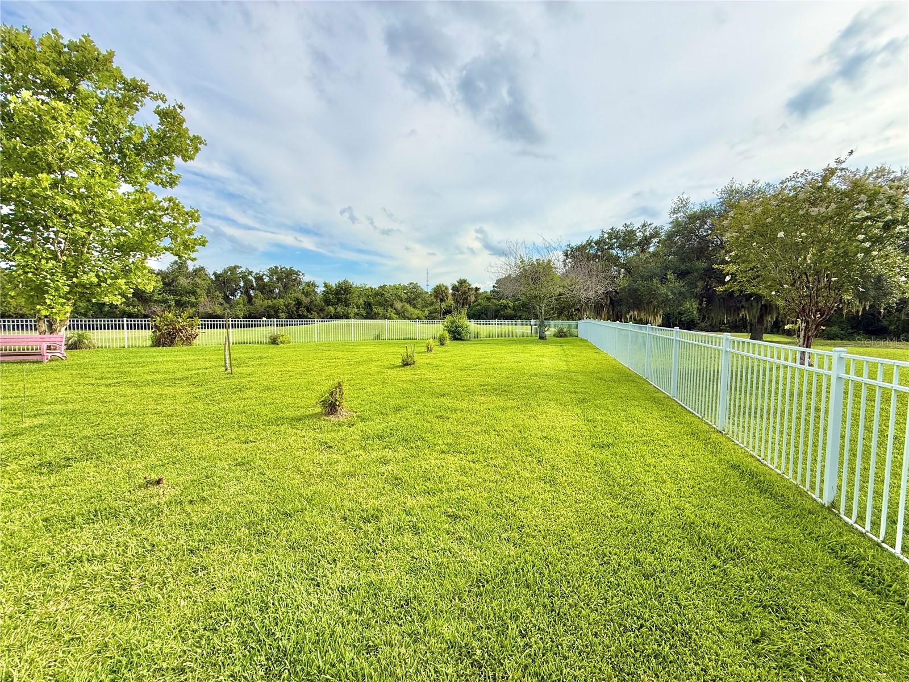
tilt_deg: -2.7
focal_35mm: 14
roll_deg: +0.3
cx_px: 454
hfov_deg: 102.1
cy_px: 341
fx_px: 368
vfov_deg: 85.7
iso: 50
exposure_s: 1/1613
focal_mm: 2.22
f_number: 2.2
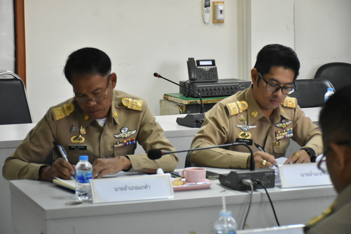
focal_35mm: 112
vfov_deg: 12.2
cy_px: 117
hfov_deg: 18.2
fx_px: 1097
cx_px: 176
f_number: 5
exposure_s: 1/160
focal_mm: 75
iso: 3200
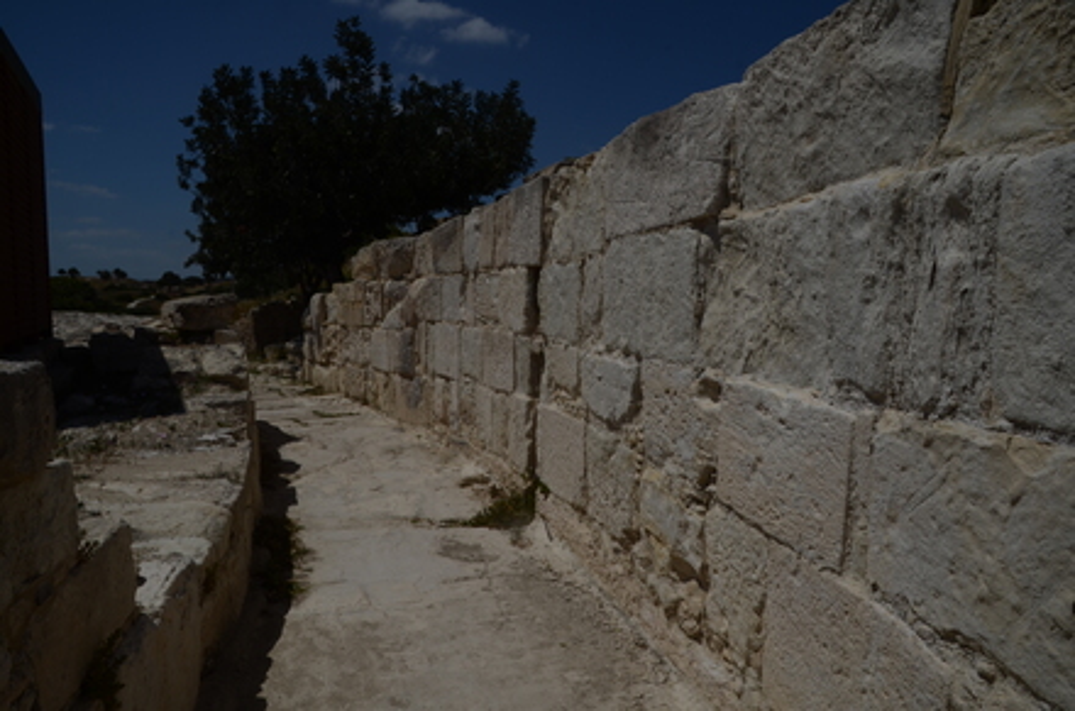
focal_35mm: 24
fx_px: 715
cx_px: 538
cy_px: 356
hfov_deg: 73.9
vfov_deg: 52.9
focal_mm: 16
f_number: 13
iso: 100
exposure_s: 1/640
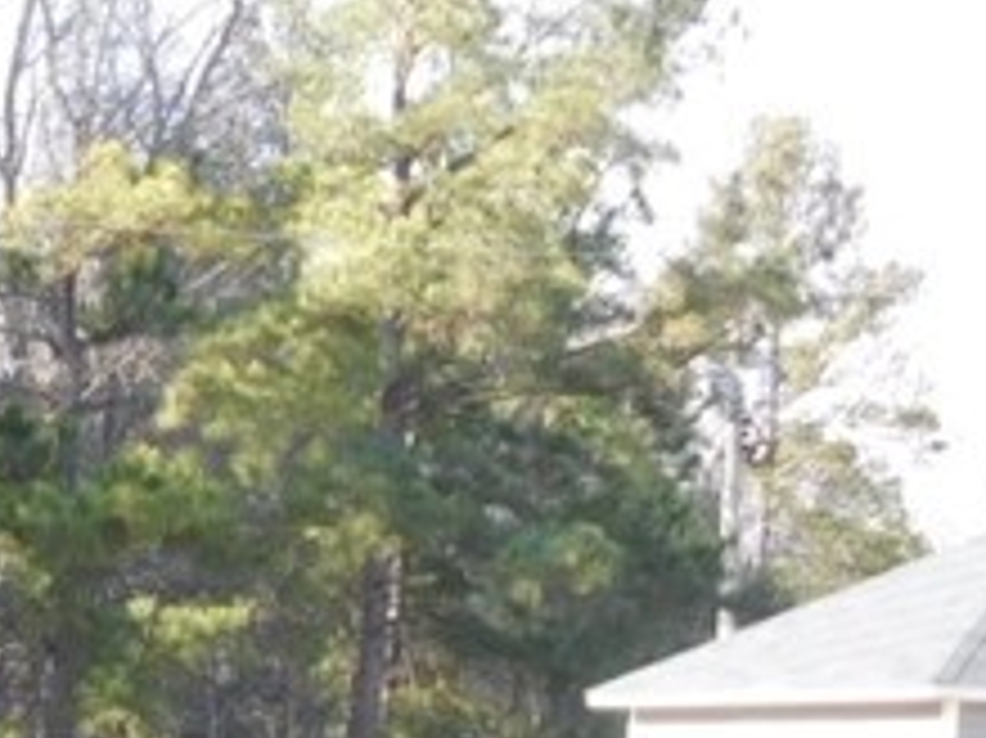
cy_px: 1184
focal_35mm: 234
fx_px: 6662
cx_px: -428
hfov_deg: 8.3
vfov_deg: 6.3
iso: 125
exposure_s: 1/160
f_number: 4.1
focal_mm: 8.9
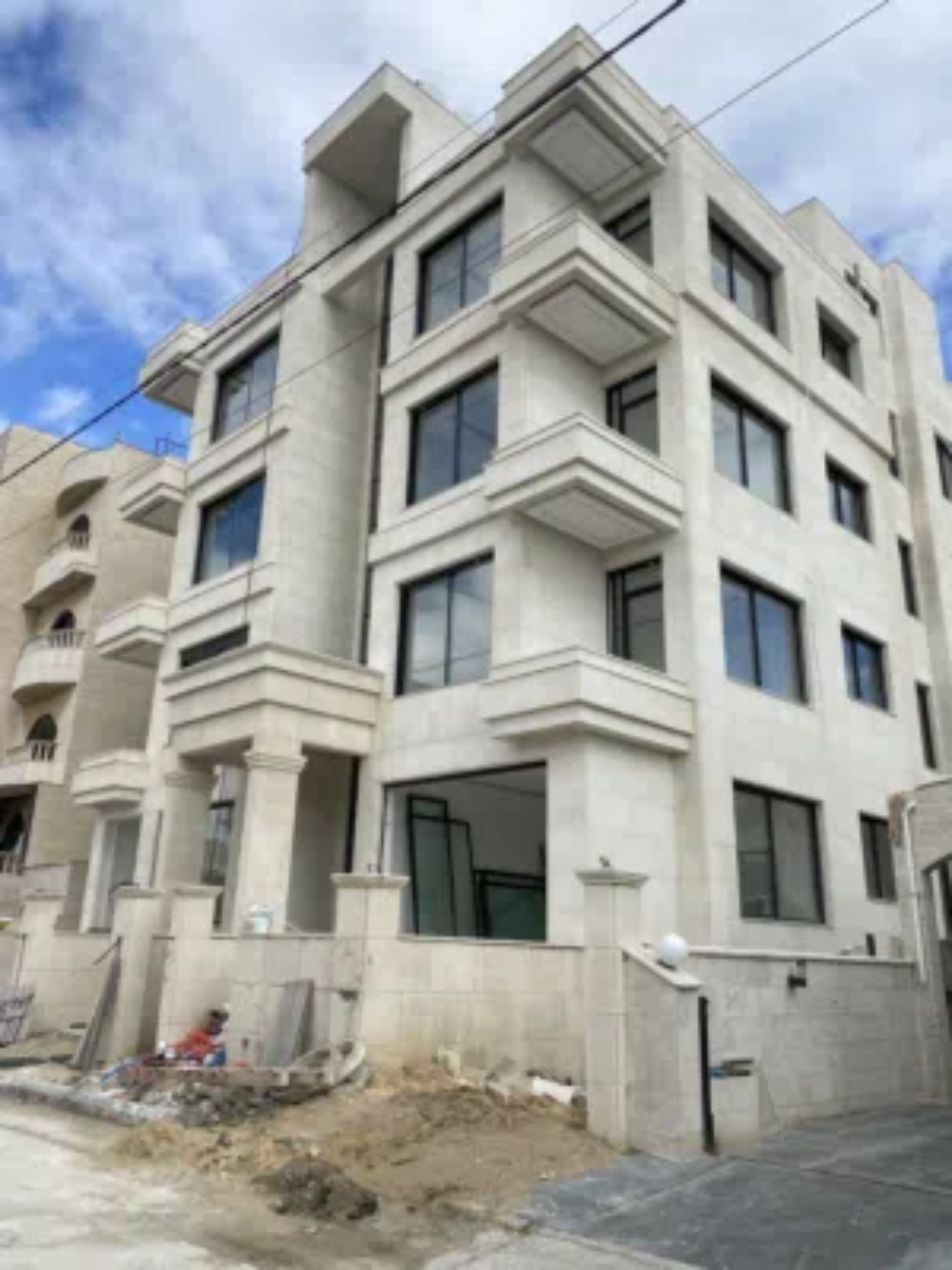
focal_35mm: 26
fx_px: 953
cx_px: 476
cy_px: 635
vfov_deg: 67.3
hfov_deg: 53.1
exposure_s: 1/2967
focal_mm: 4.25
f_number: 1.8
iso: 32
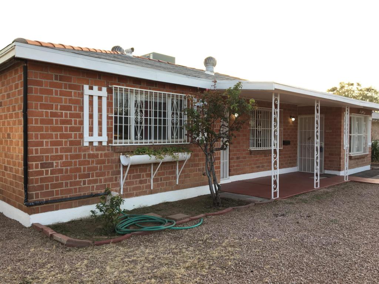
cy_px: 142
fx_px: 318
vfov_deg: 48.2
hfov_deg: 61.7
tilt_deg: -1.1
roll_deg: -0.5
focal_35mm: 29
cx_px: 190
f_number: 2.2
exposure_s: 1/120
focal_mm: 4.15
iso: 25
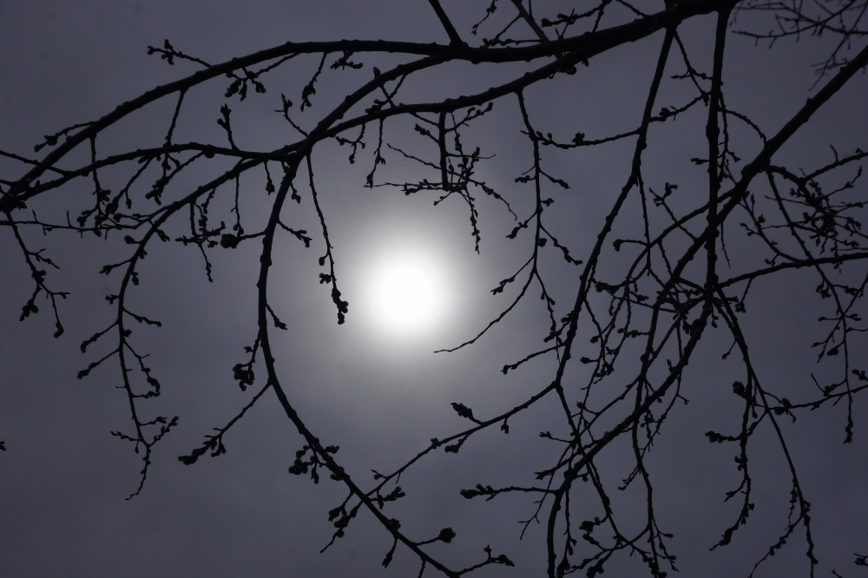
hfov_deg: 22.6
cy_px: 289
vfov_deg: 15.2
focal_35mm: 90
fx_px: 2169
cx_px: 434
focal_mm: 60
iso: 100
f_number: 13
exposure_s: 1/640
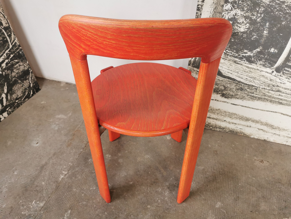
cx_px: 146
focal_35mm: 27
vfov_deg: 51.4
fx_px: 227
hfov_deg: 65.3
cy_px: 110
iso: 100
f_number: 1.6
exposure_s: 1/50
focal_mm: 5.56
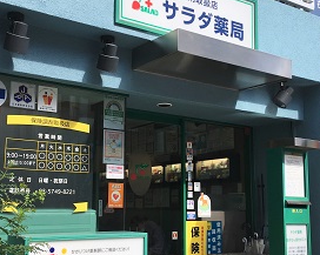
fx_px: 473
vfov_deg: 30.2
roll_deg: -0.5
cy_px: 132
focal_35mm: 50
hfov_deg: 37.4
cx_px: 149
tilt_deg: +7.4
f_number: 2.2
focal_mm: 4.15
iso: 25
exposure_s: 1/509
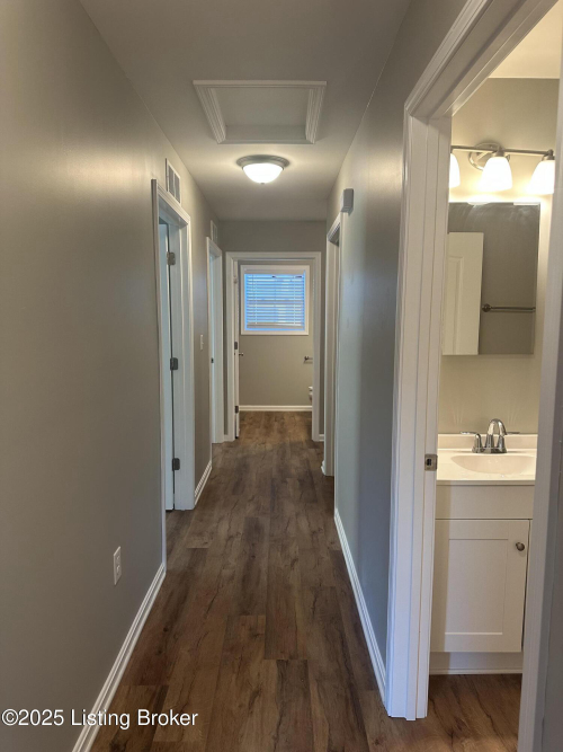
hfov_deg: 56.8
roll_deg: -0.5
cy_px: 376
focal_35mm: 24
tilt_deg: -5.5
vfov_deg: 71.6
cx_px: 282
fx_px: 521
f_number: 1.78
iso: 160
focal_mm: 6.86
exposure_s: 1/120
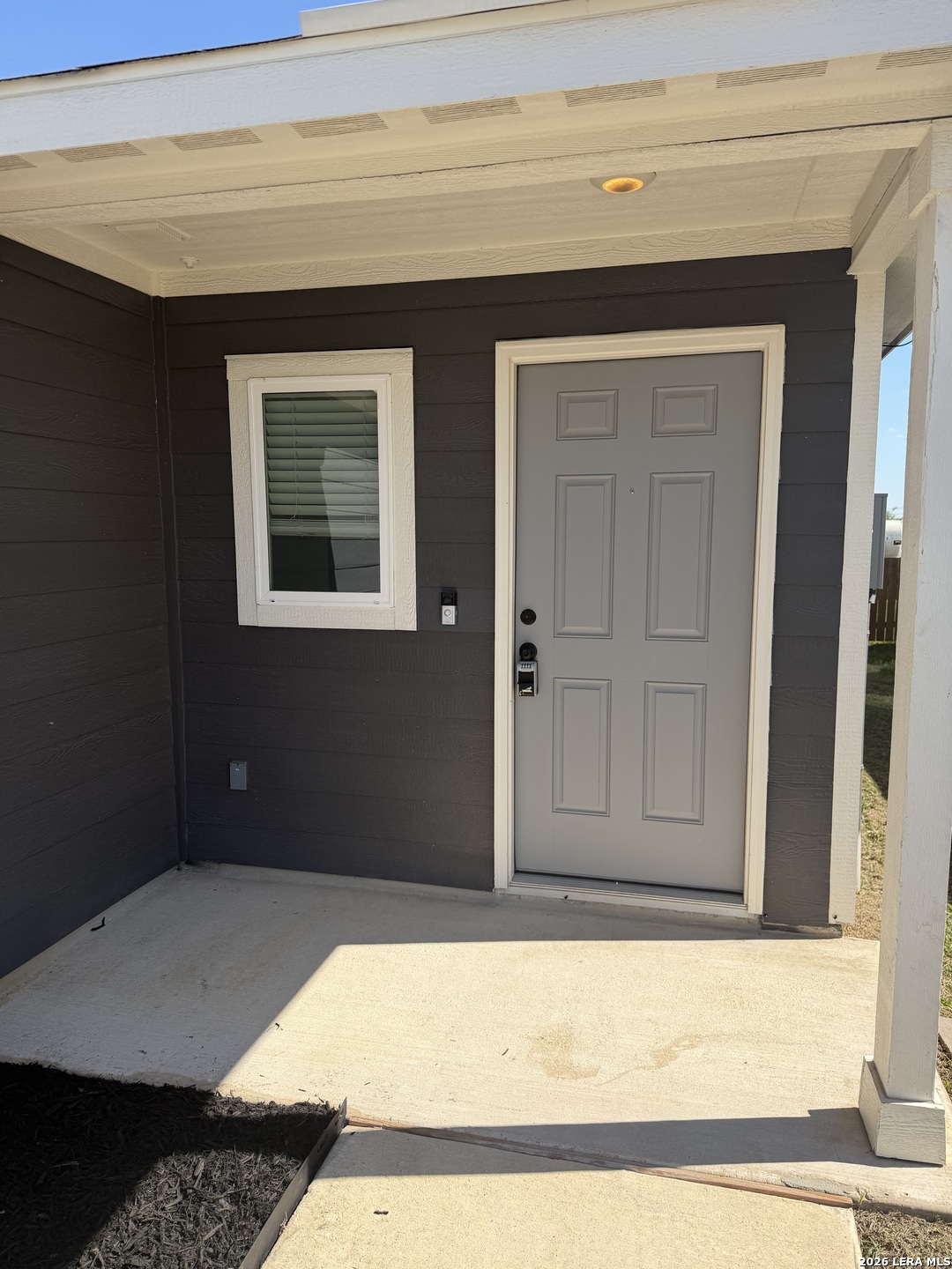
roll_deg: +0.2
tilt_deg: -7.6
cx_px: 476
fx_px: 880
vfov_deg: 71.6
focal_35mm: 24
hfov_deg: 56.8
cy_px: 634
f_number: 1.78
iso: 80
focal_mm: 6.76
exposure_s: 1/3759
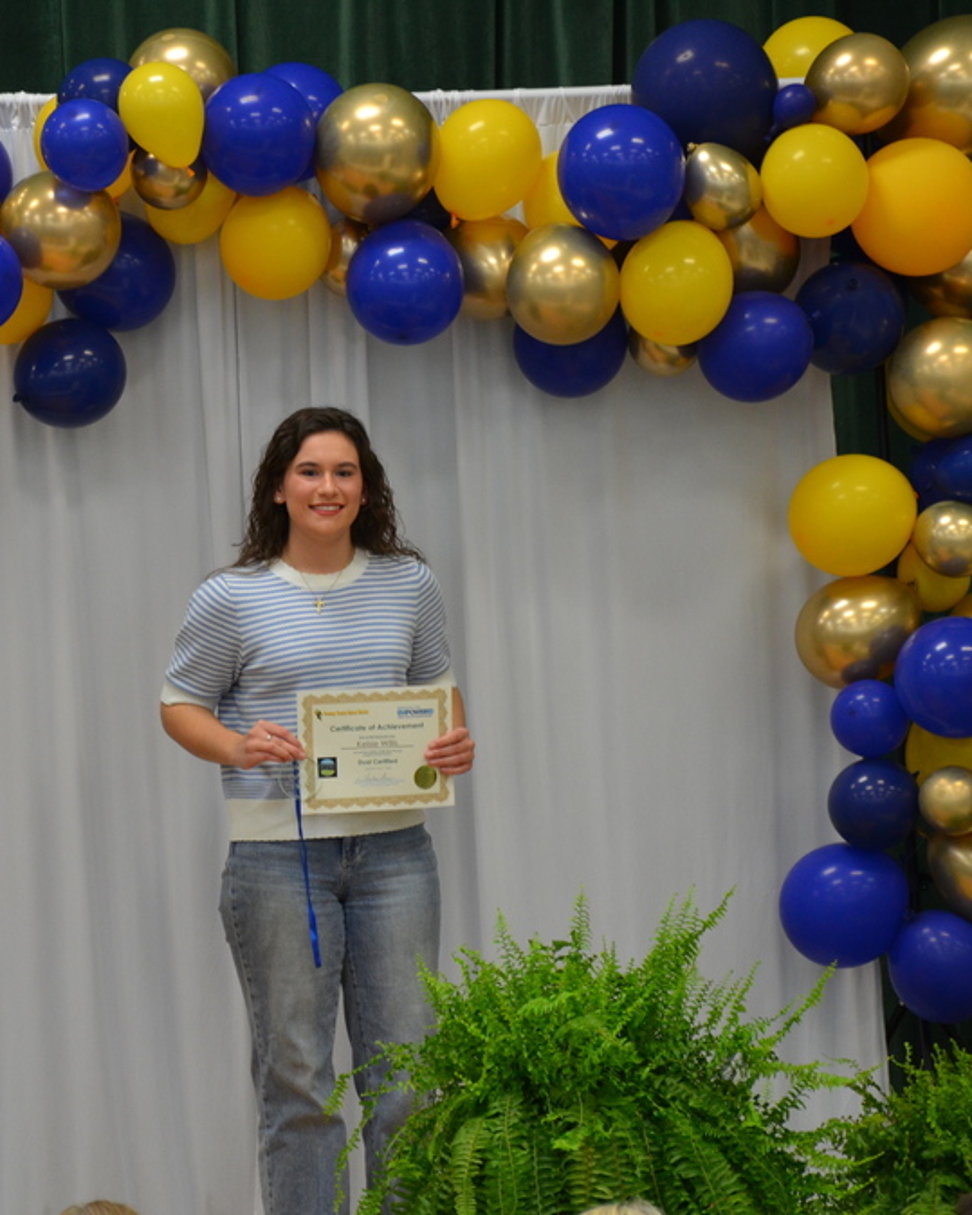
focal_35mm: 239
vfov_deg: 8.1
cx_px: 411
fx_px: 8596
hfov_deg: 6.5
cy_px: 608
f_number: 5.6
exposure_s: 1/30
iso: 900
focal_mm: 112
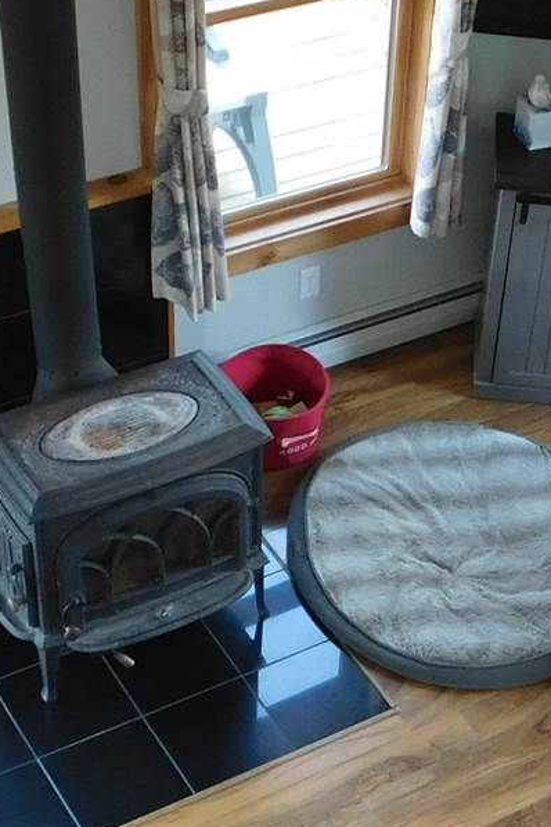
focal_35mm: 82
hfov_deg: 16.3
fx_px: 1882
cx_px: 545
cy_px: 568
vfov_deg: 24.6
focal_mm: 4
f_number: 3
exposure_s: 1/30
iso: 200
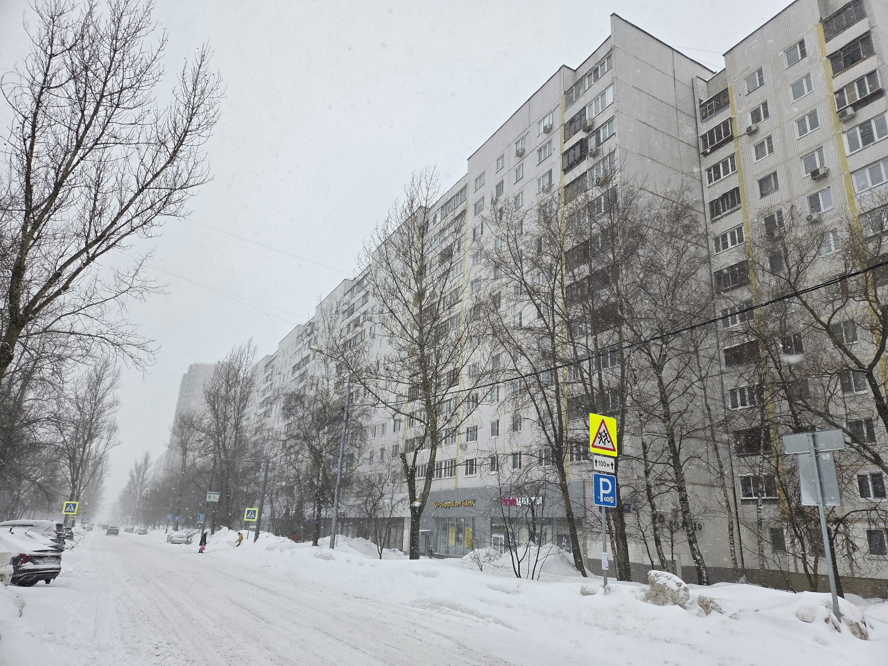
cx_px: 444
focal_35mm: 23
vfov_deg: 58.9
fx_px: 590
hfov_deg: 73.9
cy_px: 333
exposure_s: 1/1809
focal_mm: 5.4
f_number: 1.8
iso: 80
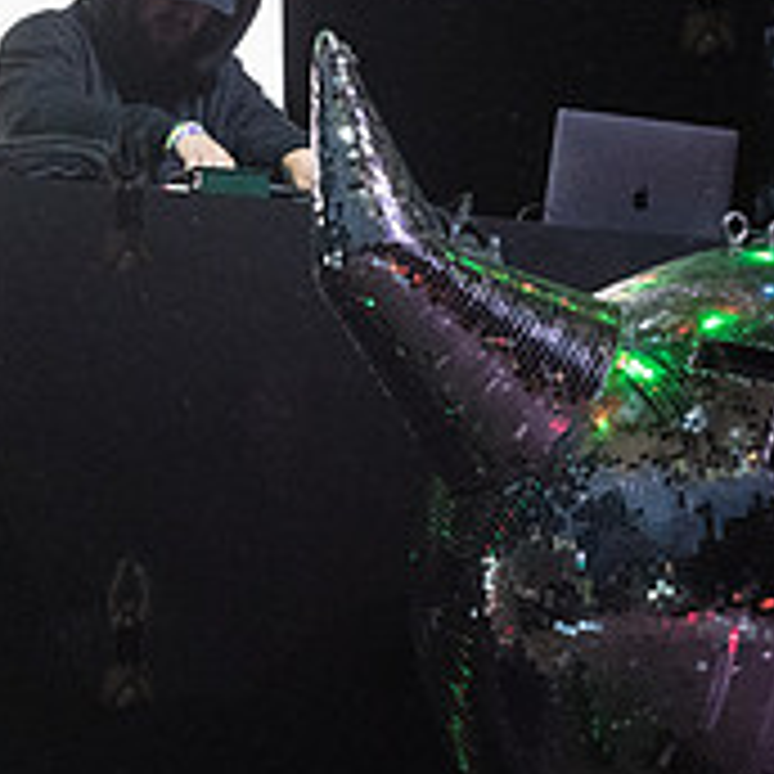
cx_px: 126
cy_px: 191
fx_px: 5085
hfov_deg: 8.7
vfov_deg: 8.7
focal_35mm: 201
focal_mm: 70
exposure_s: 1/1250
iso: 5000
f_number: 4.5
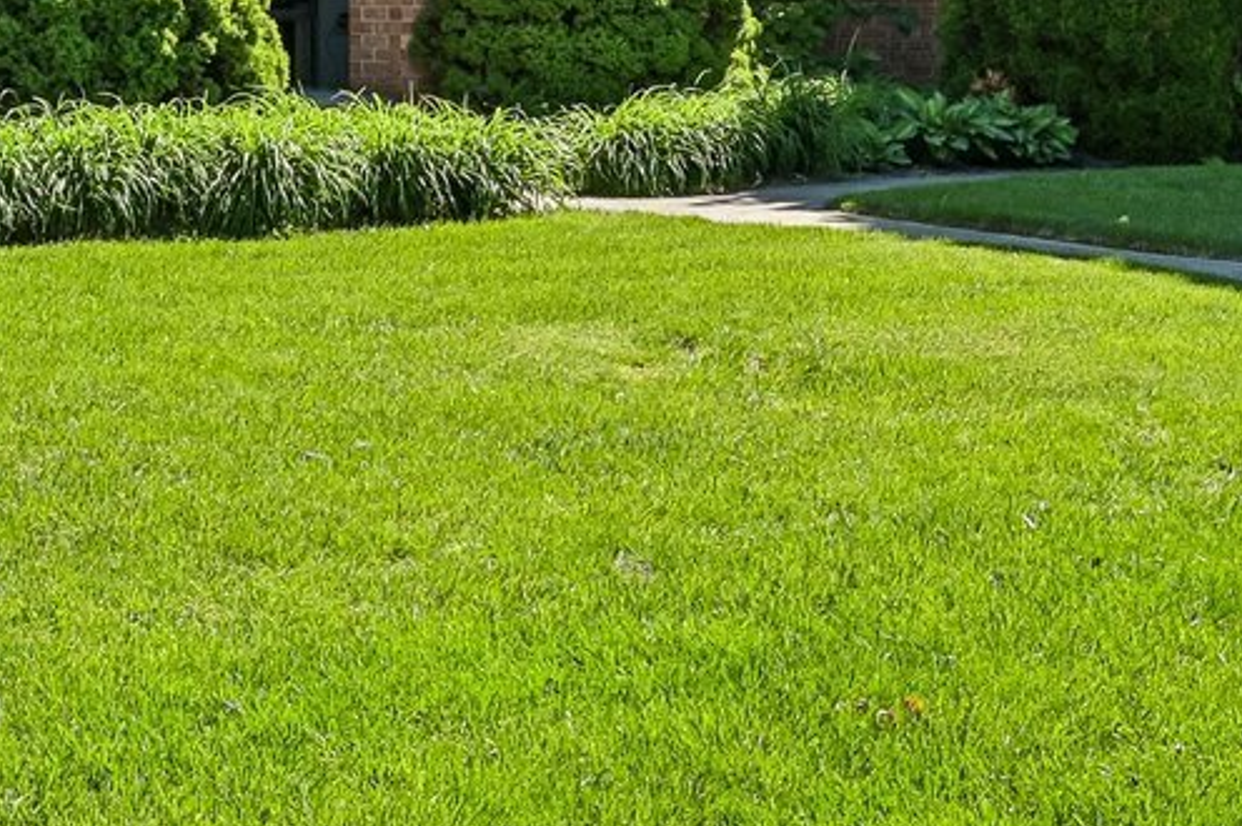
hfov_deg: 20.4
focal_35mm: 95
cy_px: -59
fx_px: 3275
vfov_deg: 14.1
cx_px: -153
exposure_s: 1/125
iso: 100
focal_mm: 23
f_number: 8
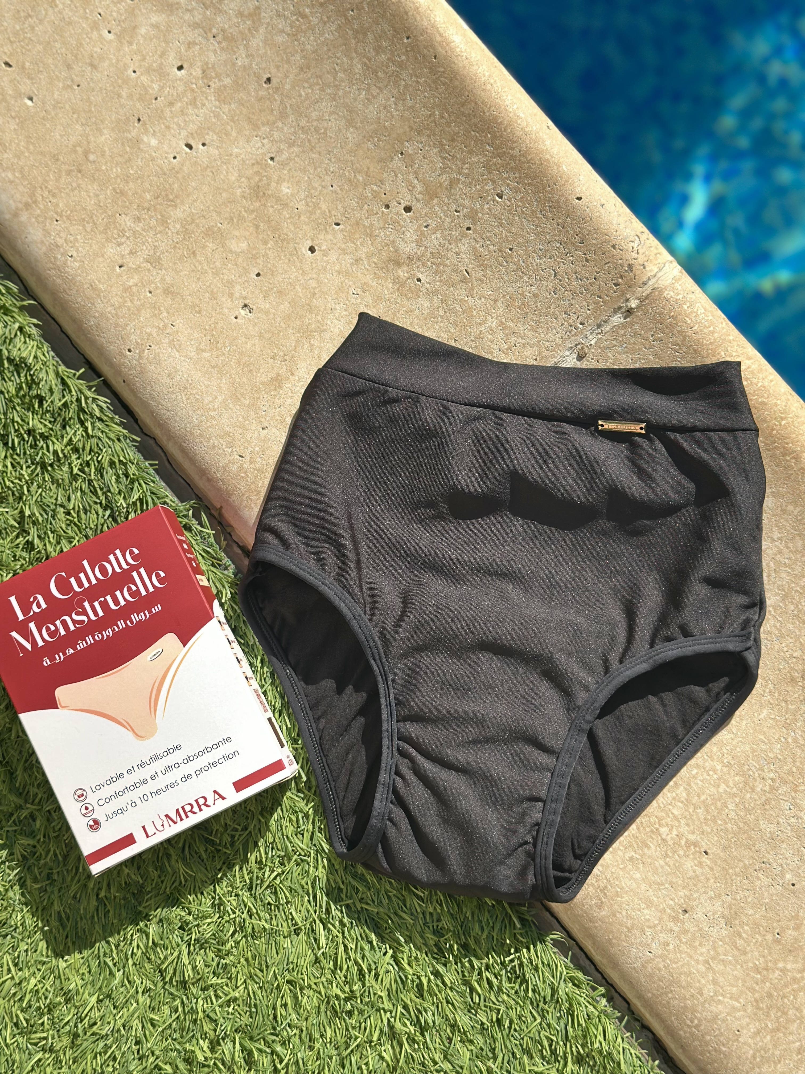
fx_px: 1488
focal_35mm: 48
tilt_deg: -84.2
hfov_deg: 30.3
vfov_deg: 39.7
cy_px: 537
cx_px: 402
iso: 80
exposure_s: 1/1395
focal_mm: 6.86
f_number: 1.78
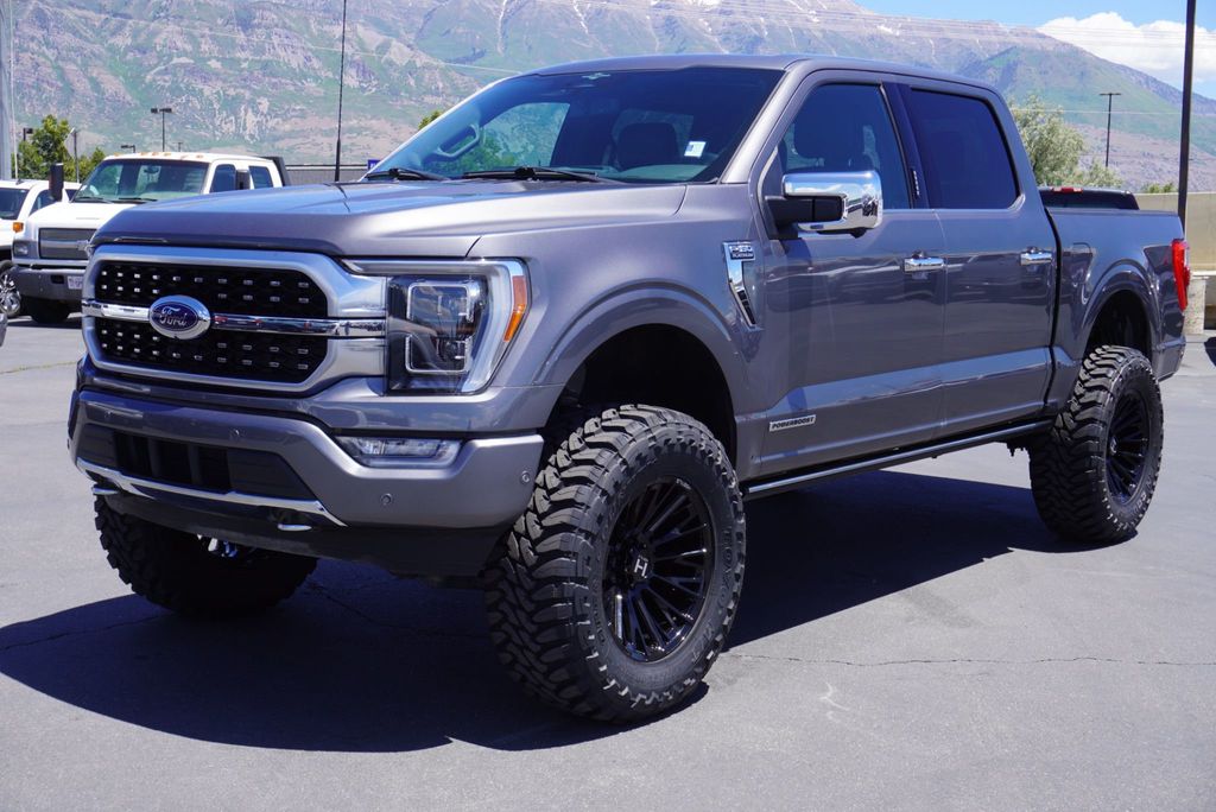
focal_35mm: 46
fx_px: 1571
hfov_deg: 42.3
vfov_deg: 29.0
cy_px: 406
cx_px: 608
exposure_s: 1/125
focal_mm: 31
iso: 100
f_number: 10
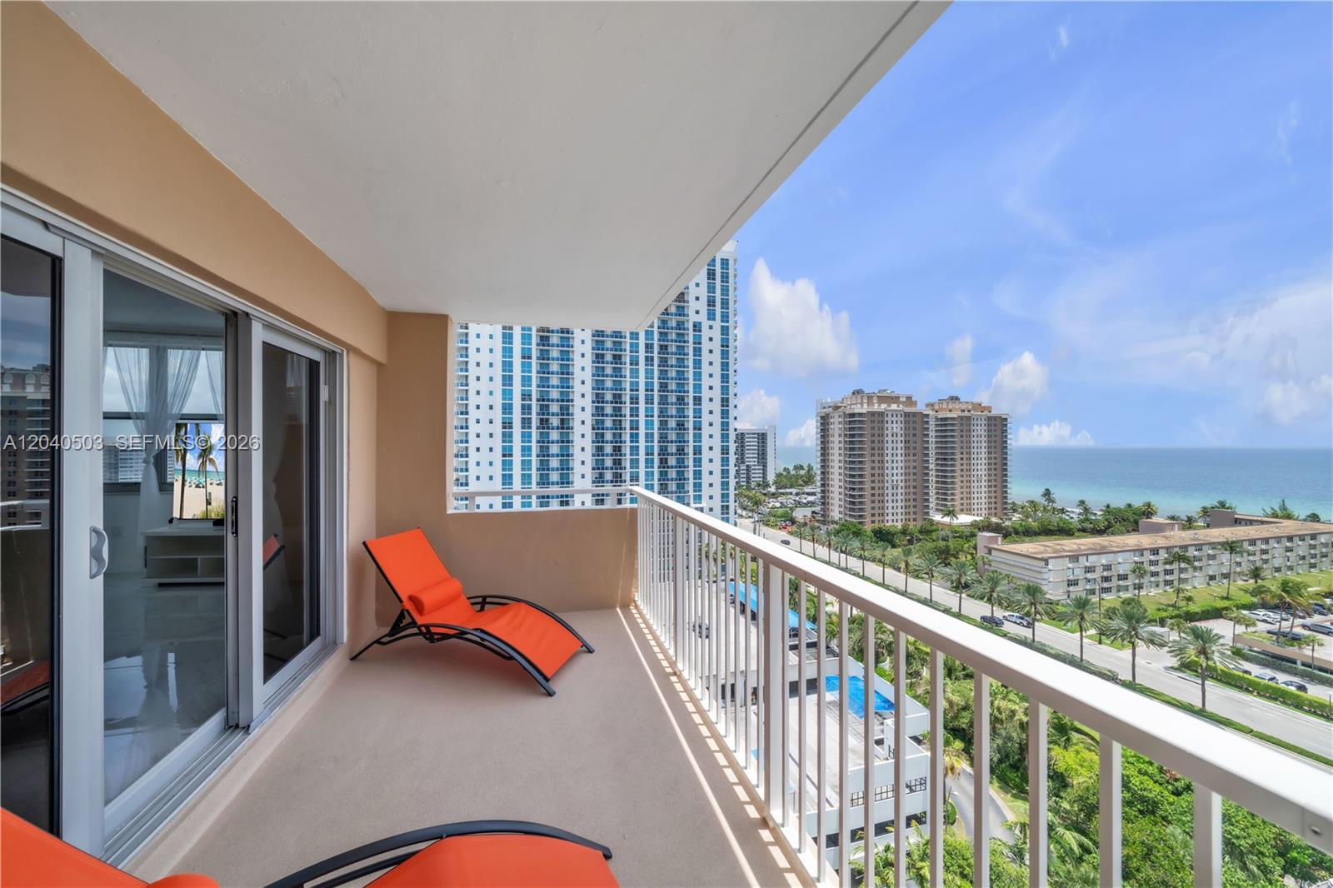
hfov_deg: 112.6
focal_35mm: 12
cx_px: 666
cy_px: 444
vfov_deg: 90.0
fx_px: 444
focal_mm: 12
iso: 100
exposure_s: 1/200
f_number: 8
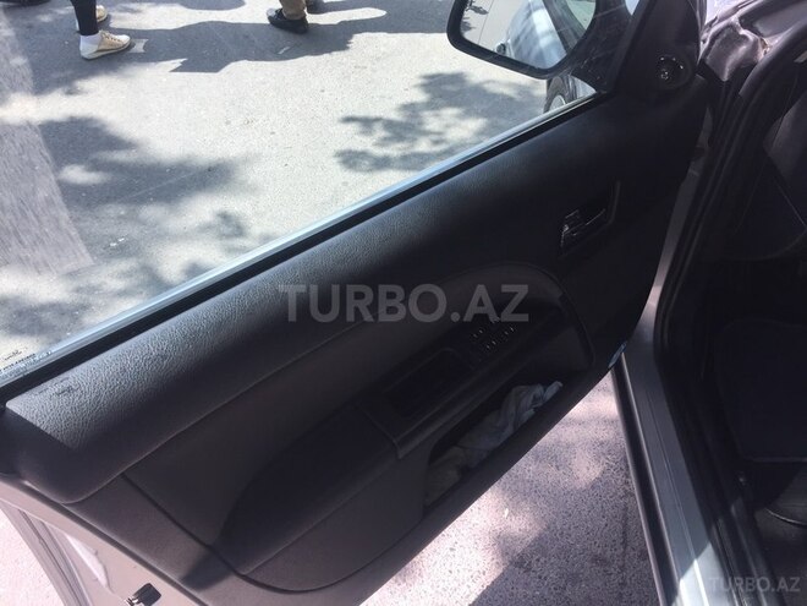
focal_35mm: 29
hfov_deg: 61.7
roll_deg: -4.5
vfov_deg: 48.2
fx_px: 676
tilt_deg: -42.9
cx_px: 404
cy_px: 303
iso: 32
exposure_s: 1/373
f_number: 2.2
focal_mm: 4.15
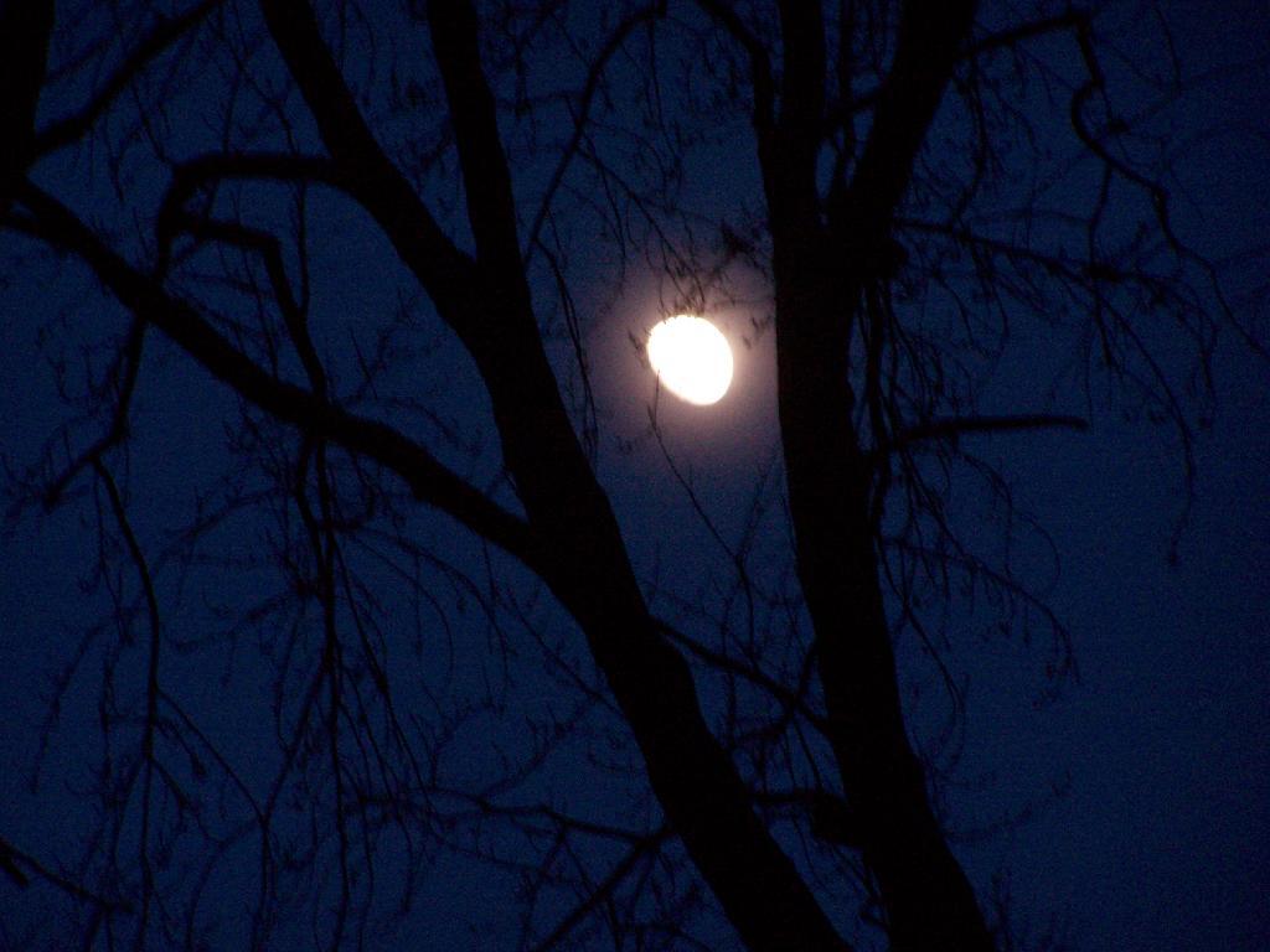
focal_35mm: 238
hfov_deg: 8.3
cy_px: 476
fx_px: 8732
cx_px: 635
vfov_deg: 6.2
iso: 400
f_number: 3.3
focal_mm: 39.5
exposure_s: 1/60
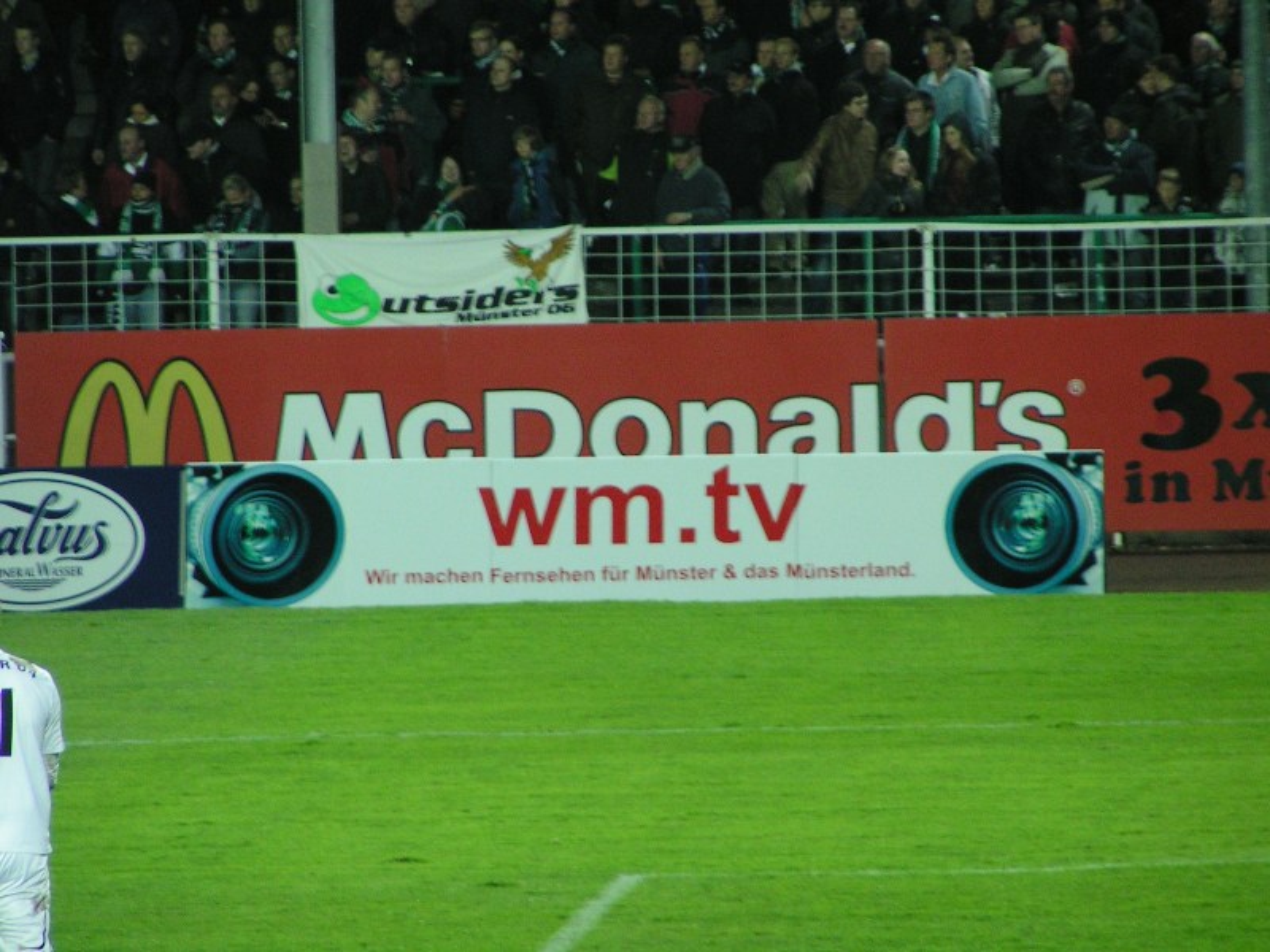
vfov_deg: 3.9
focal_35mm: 380
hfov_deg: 5.2
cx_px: 635
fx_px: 13942
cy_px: 476
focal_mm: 58
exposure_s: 1/30
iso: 200
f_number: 3.5
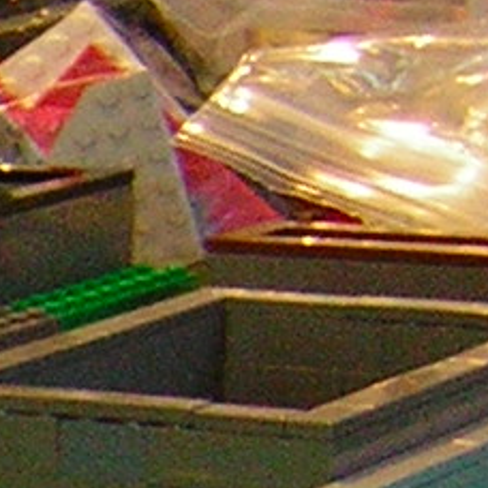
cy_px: 952
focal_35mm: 223
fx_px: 3557
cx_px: -734
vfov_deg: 7.6
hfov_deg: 7.3
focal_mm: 4.7
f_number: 2.6
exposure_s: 1/6.6
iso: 134
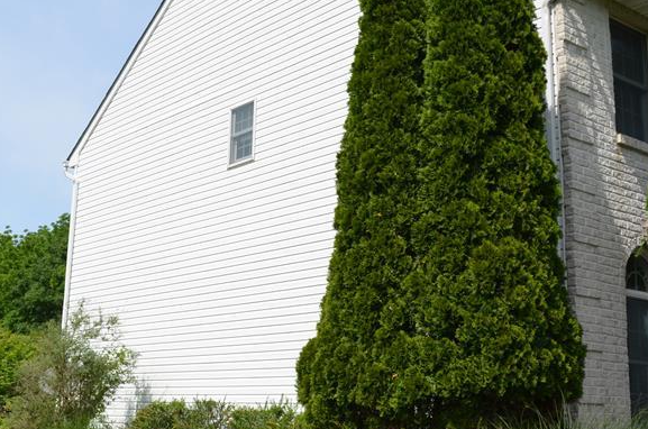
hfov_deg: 38.8
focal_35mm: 51
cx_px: 263
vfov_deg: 26.3
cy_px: 186
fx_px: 916
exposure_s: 1/250
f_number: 8
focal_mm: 18
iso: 100
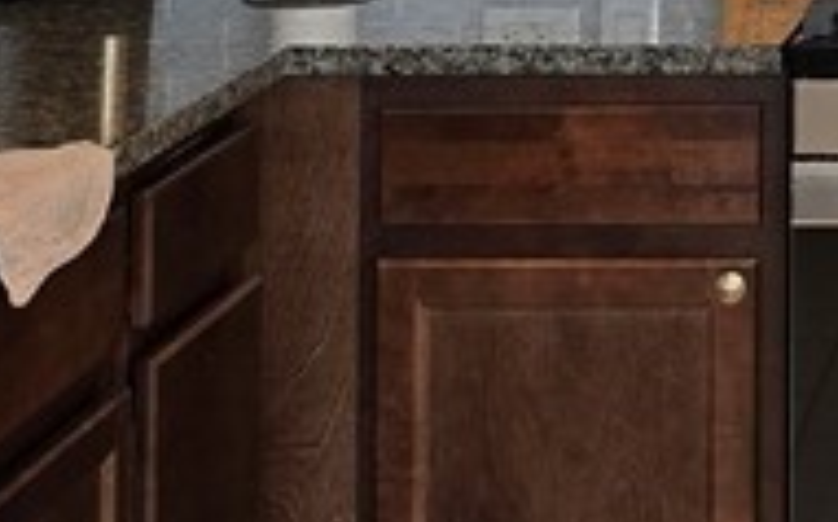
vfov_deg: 9.4
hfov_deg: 15.2
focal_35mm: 131
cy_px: -500
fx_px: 2989
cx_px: 1092
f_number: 1.7
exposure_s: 1/120
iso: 80
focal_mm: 6.3
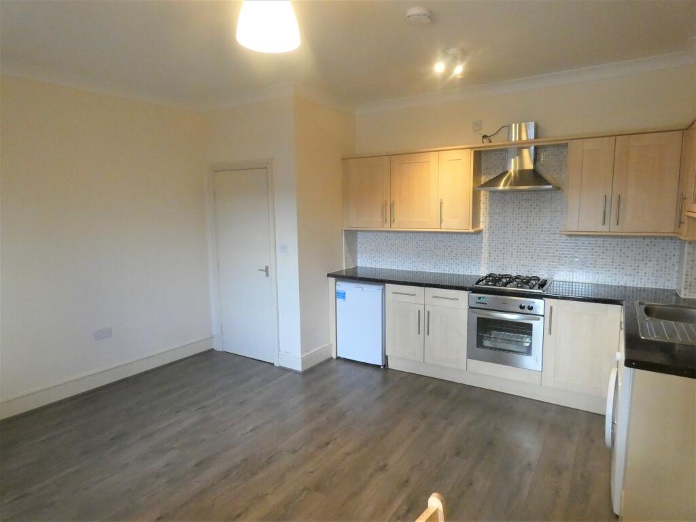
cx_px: 348
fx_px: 402
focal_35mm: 20
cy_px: 261
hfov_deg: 81.7
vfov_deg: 66.0
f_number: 3.5
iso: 800
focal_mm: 3.6
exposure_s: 1/60
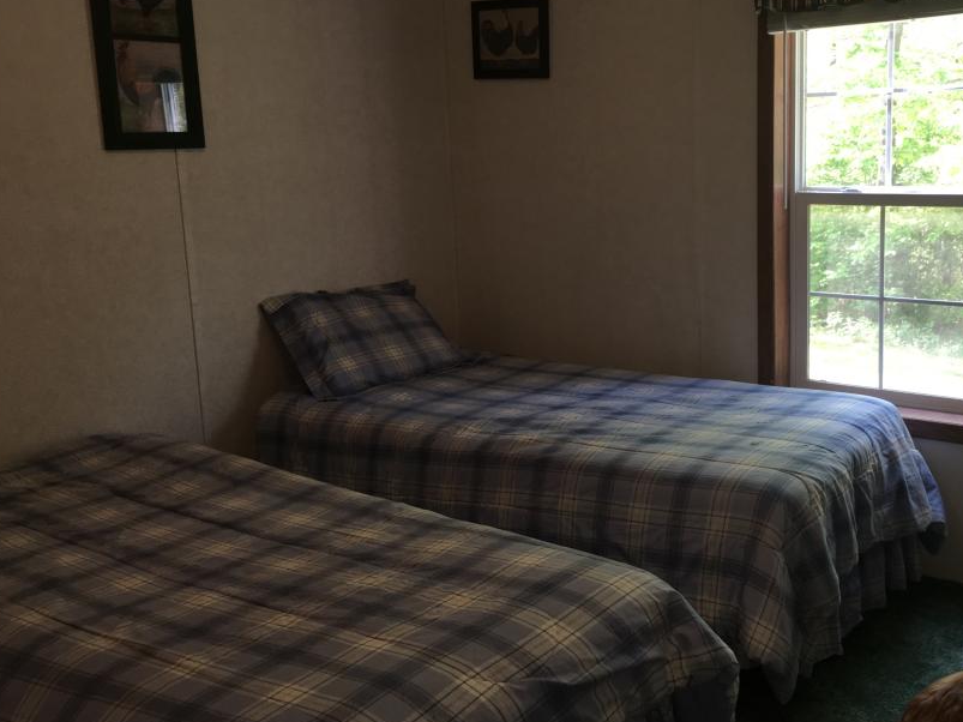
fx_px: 1029
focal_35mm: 37
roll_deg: +1.9
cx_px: 577
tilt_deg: -9.3
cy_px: 318
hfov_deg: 49.8
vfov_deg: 38.6
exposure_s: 1/30
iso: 32
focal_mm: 4.15
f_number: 2.2
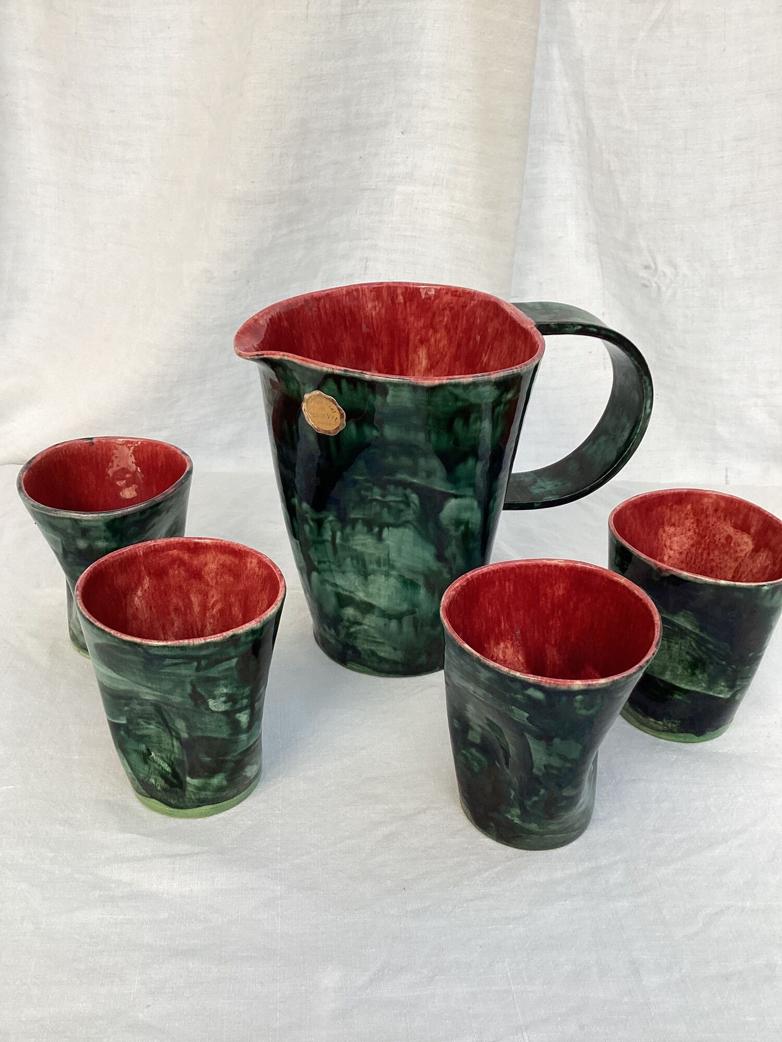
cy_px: 521
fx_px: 934
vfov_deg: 58.4
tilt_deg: -30.2
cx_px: 391
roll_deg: -0.4
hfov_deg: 45.4
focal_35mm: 31
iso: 50
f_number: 2.4
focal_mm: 3.3
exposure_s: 1/120
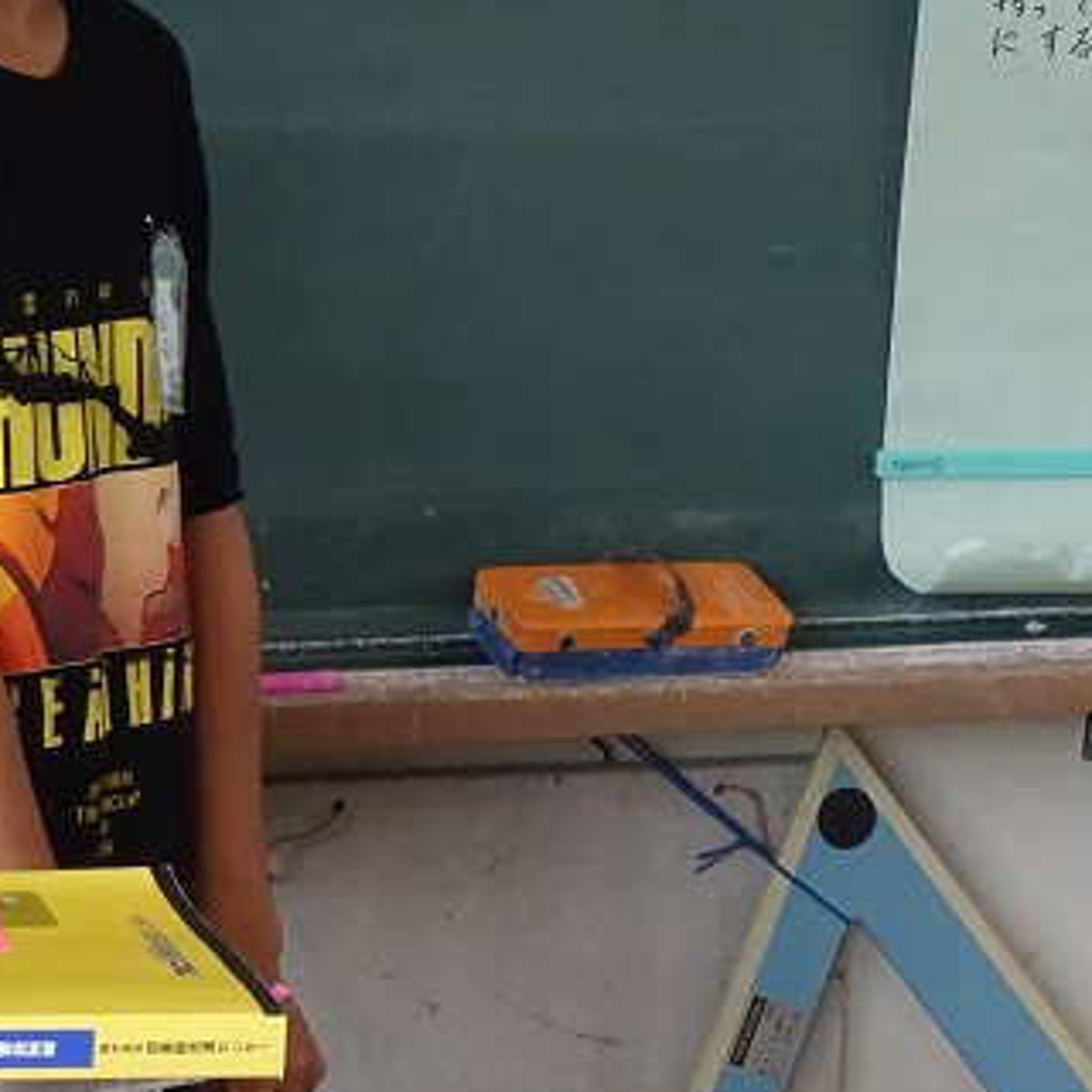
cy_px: -5
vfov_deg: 7.7
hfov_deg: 7.8
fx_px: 8030
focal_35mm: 225
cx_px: 938
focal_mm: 14.12
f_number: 5
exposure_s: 1/100
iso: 320
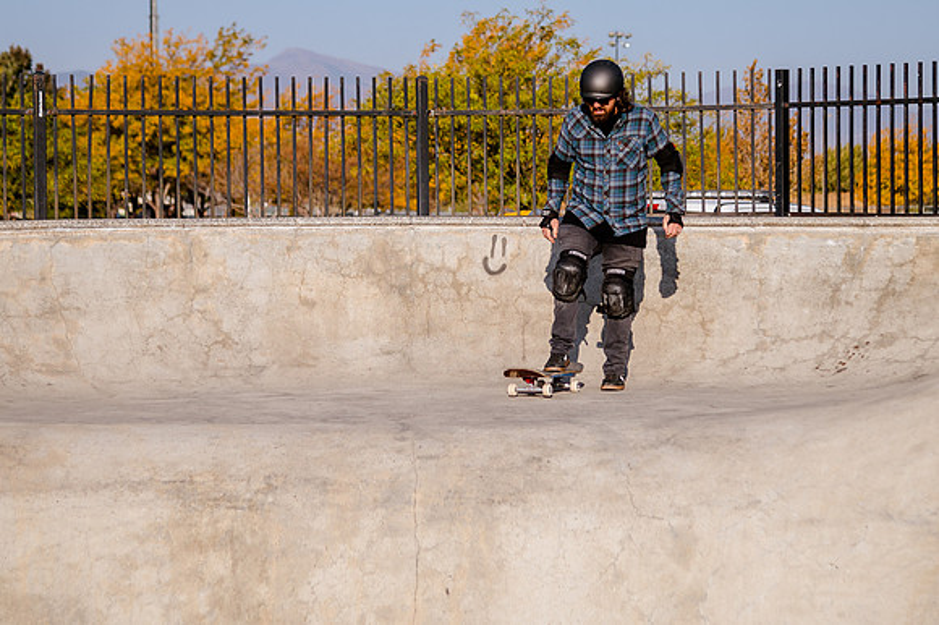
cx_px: 470
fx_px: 2845
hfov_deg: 18.7
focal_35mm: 109
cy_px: 188
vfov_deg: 12.5
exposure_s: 1/2500
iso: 320
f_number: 4
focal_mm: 78
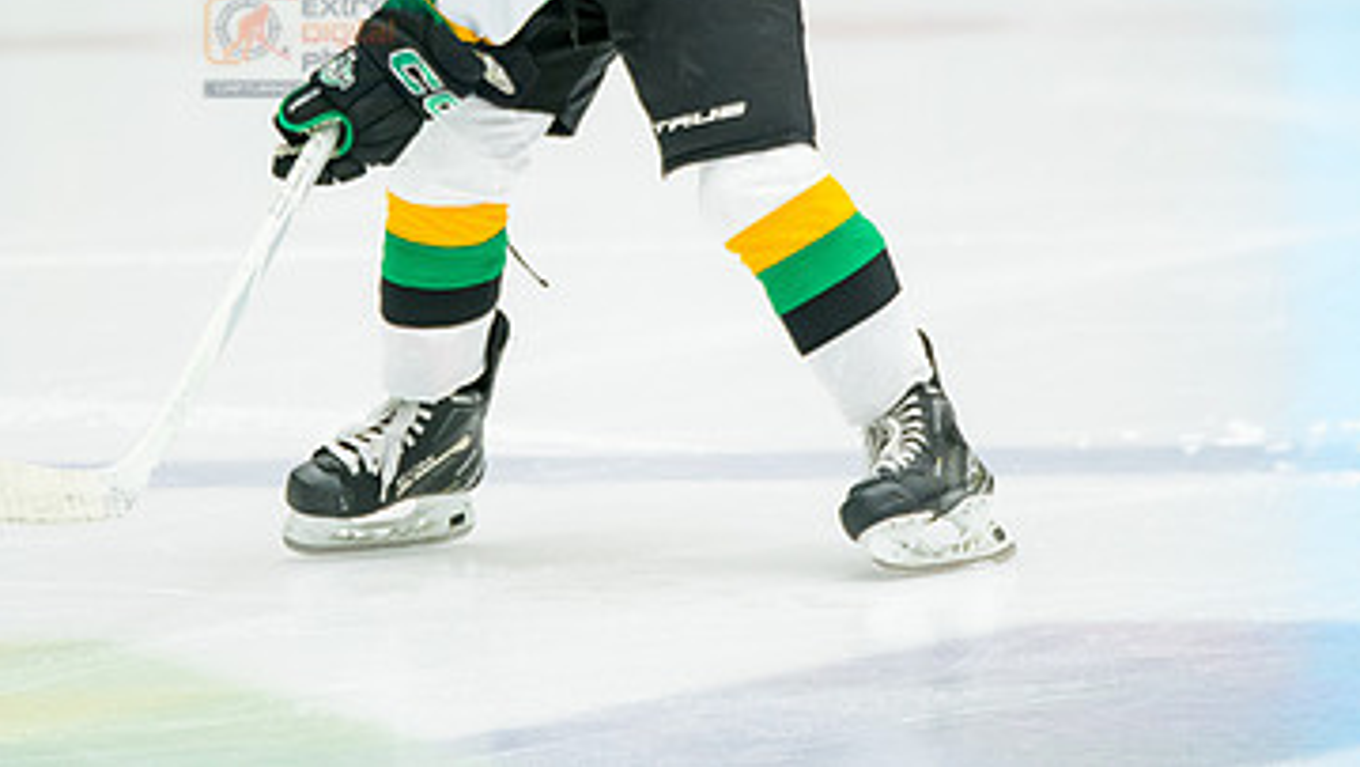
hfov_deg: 3.7
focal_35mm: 583
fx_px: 21036
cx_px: 534
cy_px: 12
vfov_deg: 2.1
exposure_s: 1/1250
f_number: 3.2
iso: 3200
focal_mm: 300
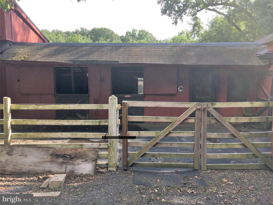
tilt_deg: -6.5
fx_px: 229
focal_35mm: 29
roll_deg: -0.9
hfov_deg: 61.7
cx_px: 136
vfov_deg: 48.2
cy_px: 102
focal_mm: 4.15
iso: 25
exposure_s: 1/452
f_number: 2.2
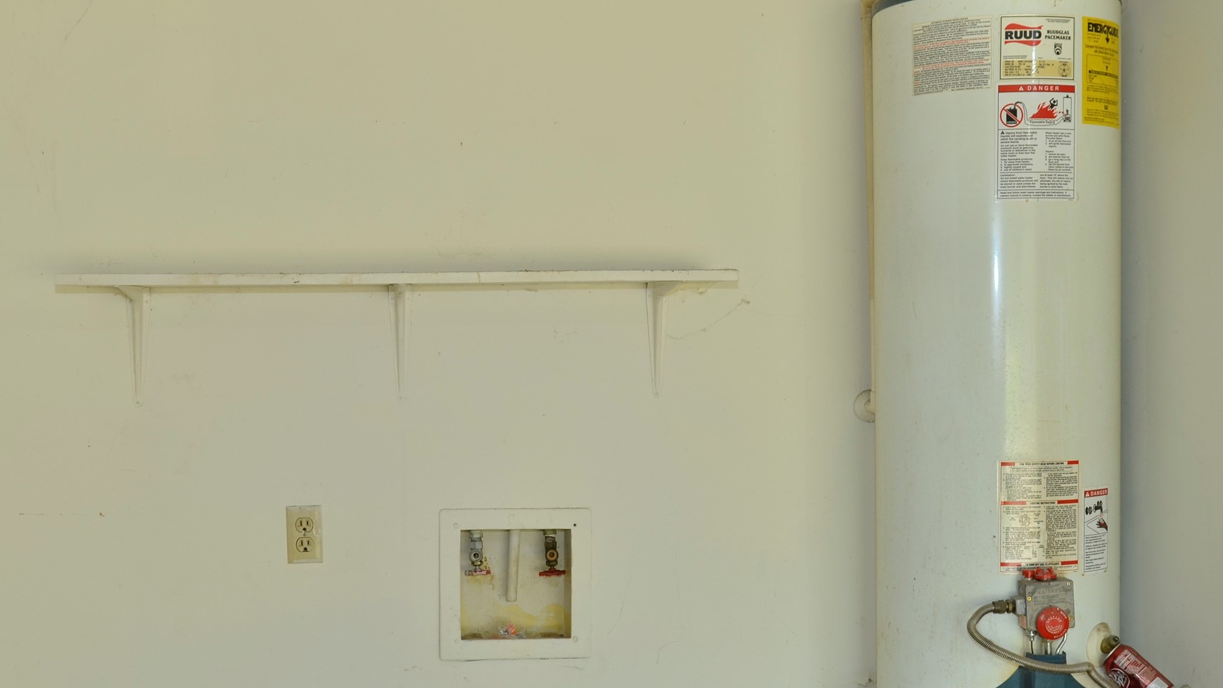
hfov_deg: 42.8
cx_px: 545
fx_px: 1557
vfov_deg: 24.9
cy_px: 426
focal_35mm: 48
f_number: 5
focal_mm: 24
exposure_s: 1/100
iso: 200
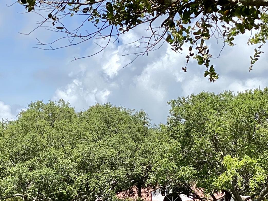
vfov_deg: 9.8
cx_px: 65
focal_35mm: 150
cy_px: 215
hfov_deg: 13.1
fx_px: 1161
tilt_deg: +0.4
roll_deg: -0.7
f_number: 2
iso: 20
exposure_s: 1/1199
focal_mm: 6
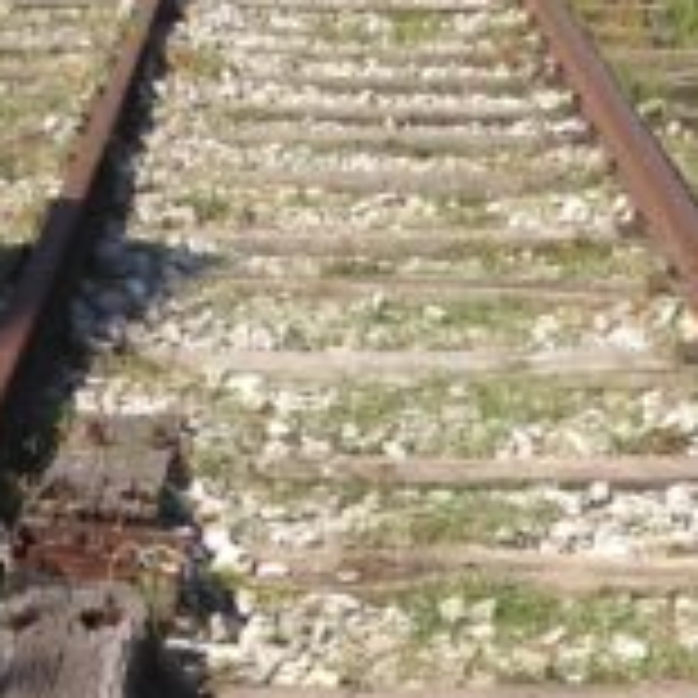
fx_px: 2989
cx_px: 468
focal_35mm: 131
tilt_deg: -22.1
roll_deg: -4.7
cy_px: 734
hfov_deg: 13.3
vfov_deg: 13.1
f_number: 2.4
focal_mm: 4.12
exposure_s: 1/1427
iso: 50
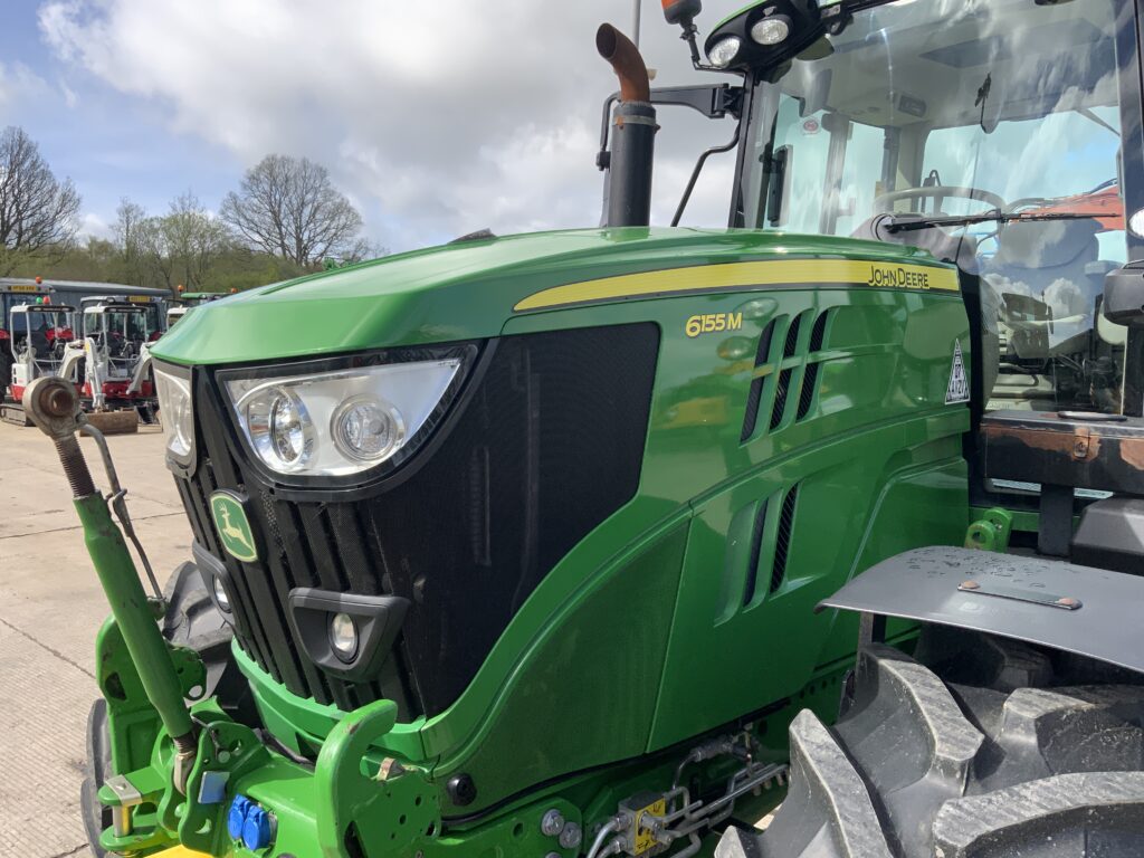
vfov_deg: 48.2
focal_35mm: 29
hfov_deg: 61.7
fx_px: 958
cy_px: 429
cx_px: 572
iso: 16
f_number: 1.8
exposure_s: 1/1076
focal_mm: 3
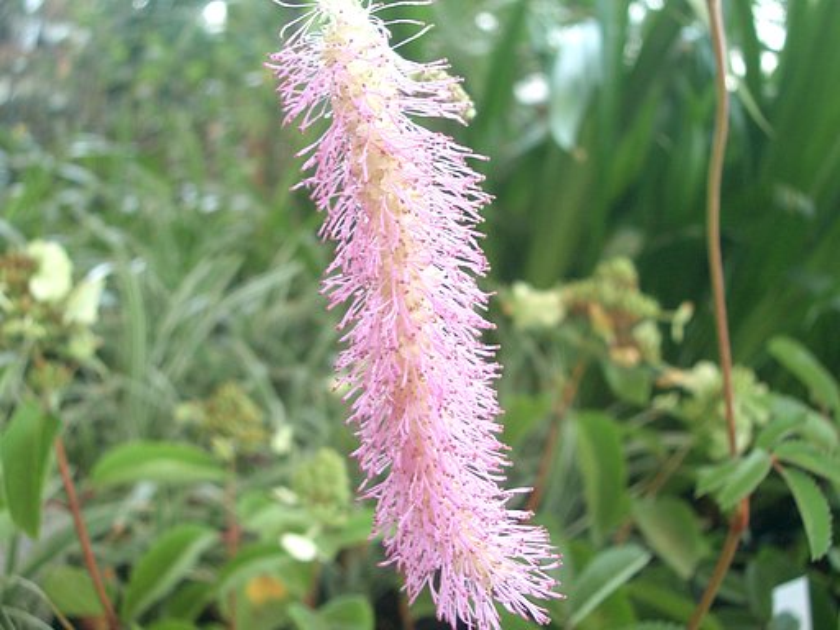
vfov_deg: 29.7
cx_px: 420
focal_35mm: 49
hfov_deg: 38.9
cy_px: 315
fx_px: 1189
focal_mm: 8.2
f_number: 3.1
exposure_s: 1/50
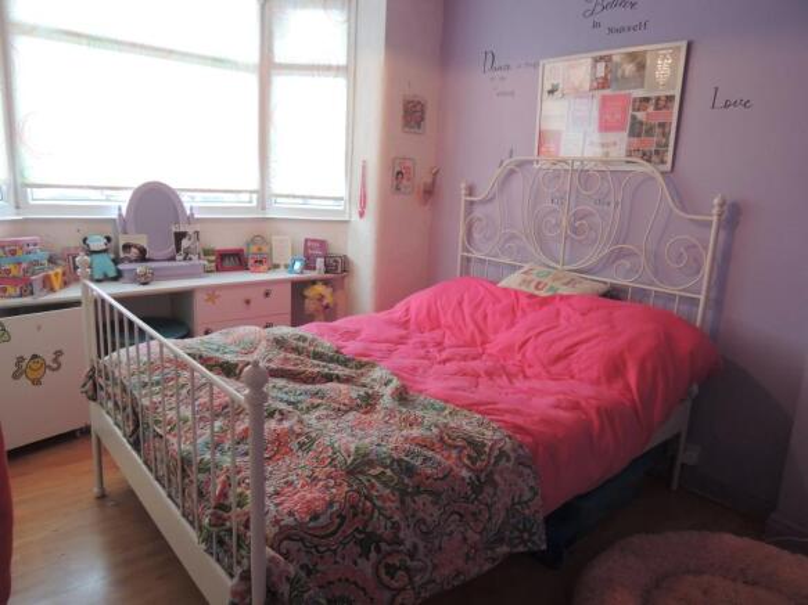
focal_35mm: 24
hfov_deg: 71.6
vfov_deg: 56.8
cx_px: 404
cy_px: 302
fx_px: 560
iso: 360
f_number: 3
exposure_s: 1/30
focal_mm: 4.3
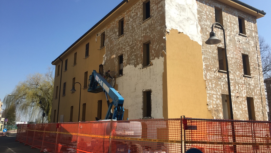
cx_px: 137
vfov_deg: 36.7
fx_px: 230
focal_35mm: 32
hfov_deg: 61.0
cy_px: 71
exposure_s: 1/1582
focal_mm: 4.15
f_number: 2.2
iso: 32
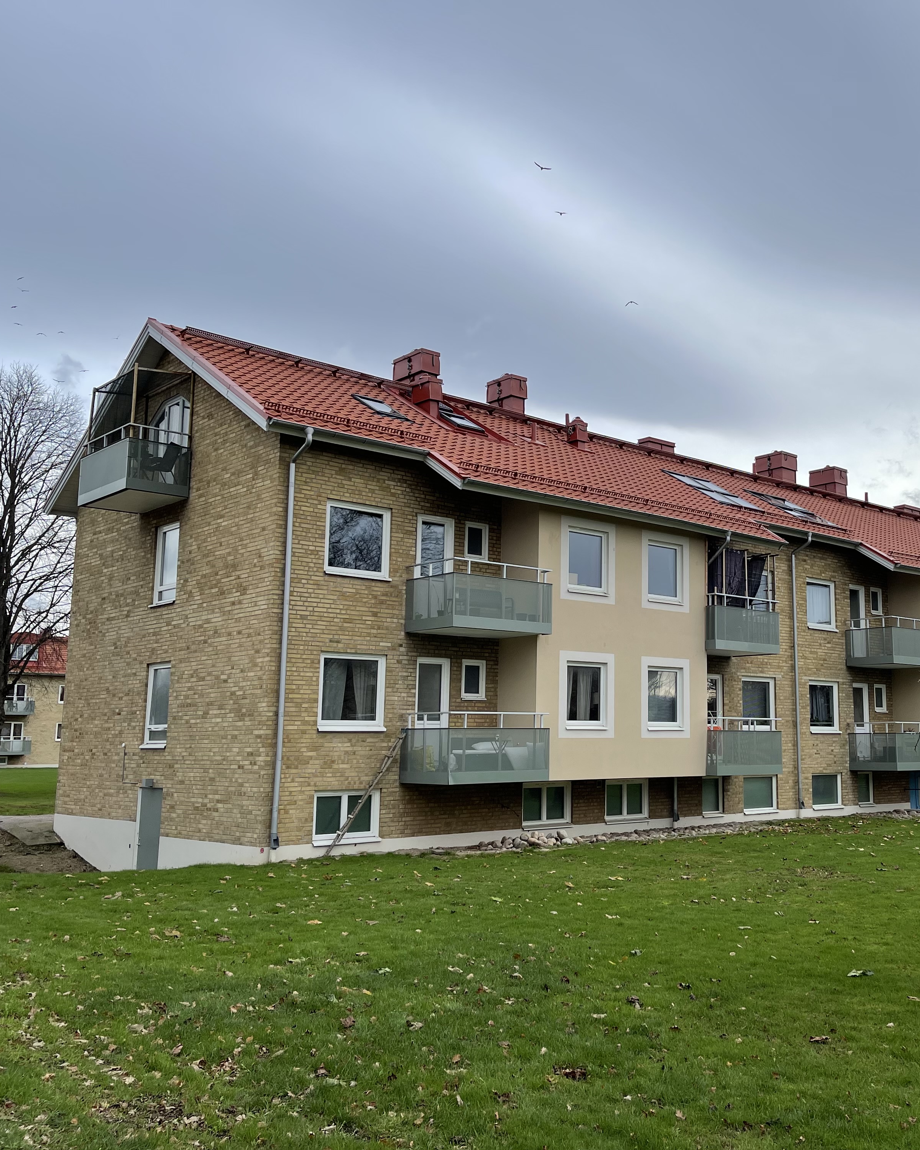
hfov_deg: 42.2
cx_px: 673
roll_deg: +0.3
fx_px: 1157
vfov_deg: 52.8
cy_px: 574
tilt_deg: +9.2
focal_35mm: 34
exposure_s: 1/1098
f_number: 1.6
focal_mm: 5.1
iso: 32
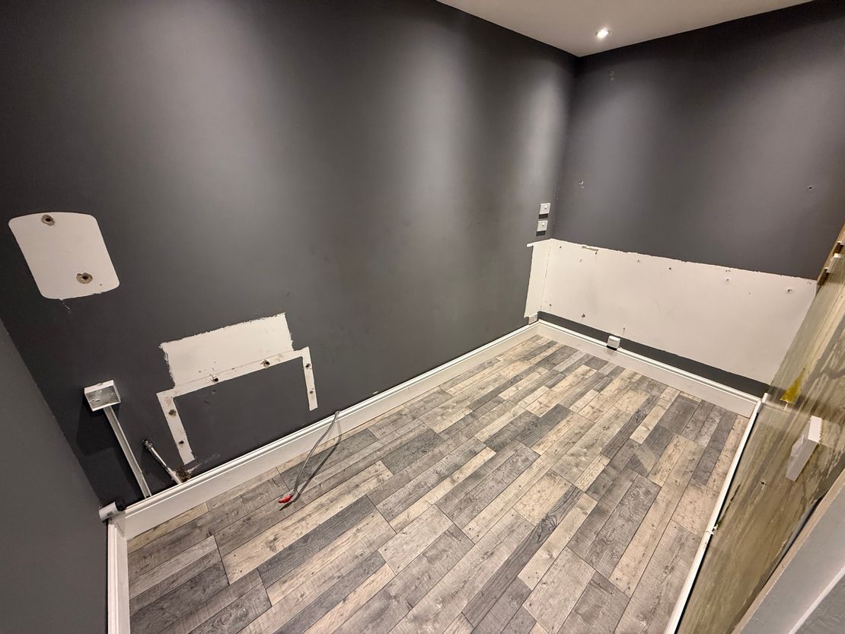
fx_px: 342
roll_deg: -0.5
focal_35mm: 14
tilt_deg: -23.2
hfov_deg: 102.1
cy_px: 317
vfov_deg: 85.7
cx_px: 422
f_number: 2.2
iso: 250
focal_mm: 2.22
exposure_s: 1/50
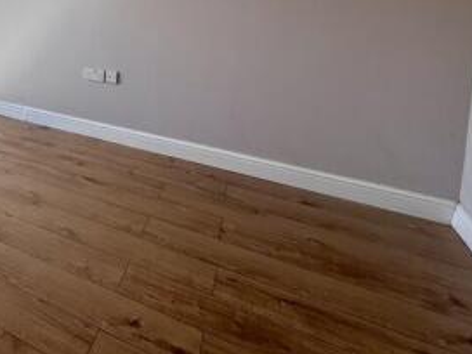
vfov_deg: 41.6
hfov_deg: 48.9
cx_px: -3
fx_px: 409
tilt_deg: -6.5
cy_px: 13
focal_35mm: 30
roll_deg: -0.3
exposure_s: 1/235
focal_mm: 2.22
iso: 40
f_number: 2.2
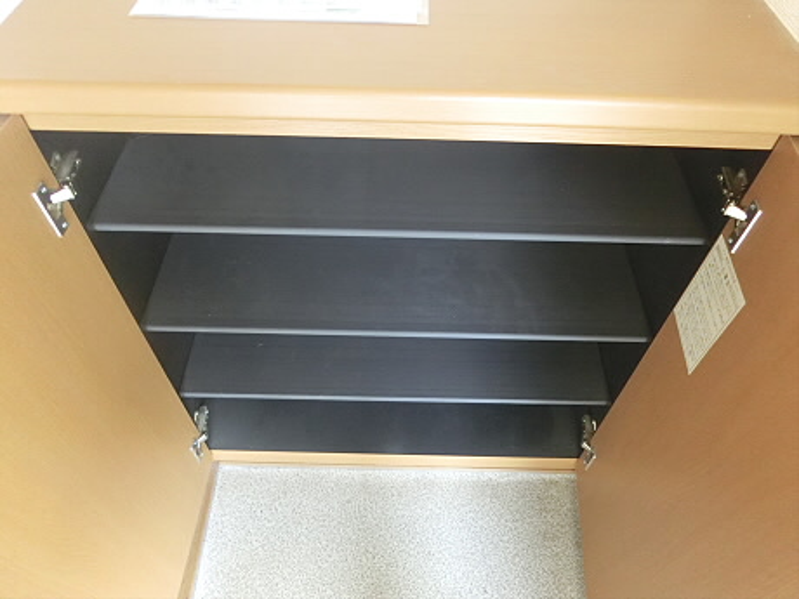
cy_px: 300
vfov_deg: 54.9
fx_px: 577
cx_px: 400
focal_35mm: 25
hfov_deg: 69.4
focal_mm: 4.5
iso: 640
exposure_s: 1/25
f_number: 3.5
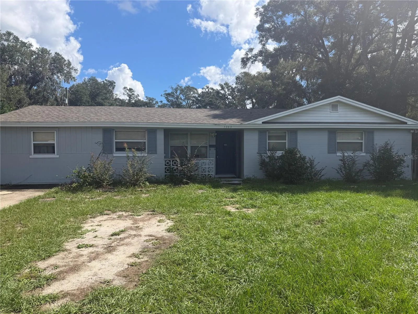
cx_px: 209
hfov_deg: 71.6
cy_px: 157
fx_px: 290
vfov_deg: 56.8
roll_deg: +1.4
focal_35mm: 24
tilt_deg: -1.0
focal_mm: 6.76
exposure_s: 1/4405
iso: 80
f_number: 1.78
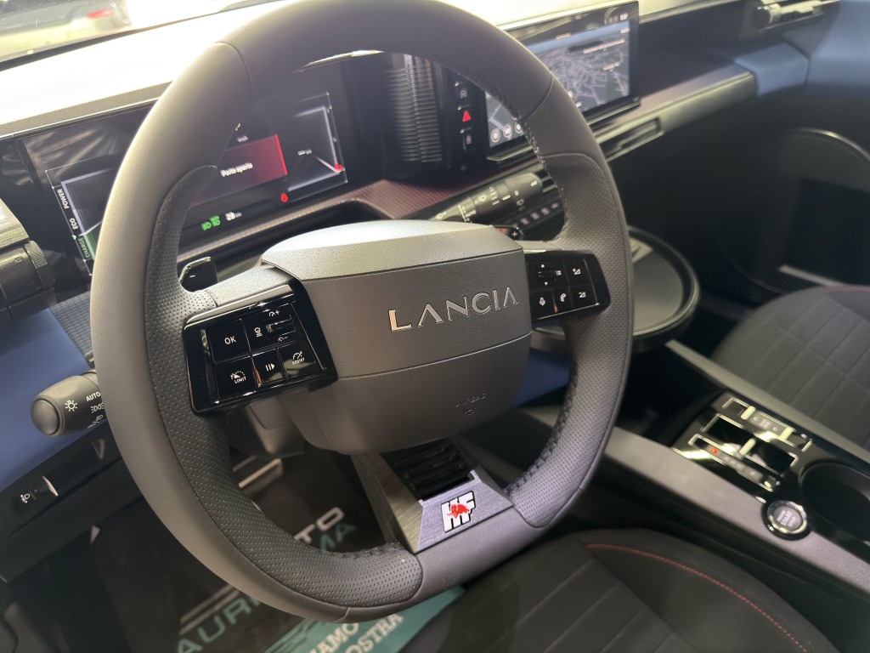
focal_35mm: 24
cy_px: 326
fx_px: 603
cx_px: 435
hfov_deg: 71.6
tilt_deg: -35.9
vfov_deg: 56.8
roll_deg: +3.9
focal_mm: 6.76
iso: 500
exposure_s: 1/25
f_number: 1.78
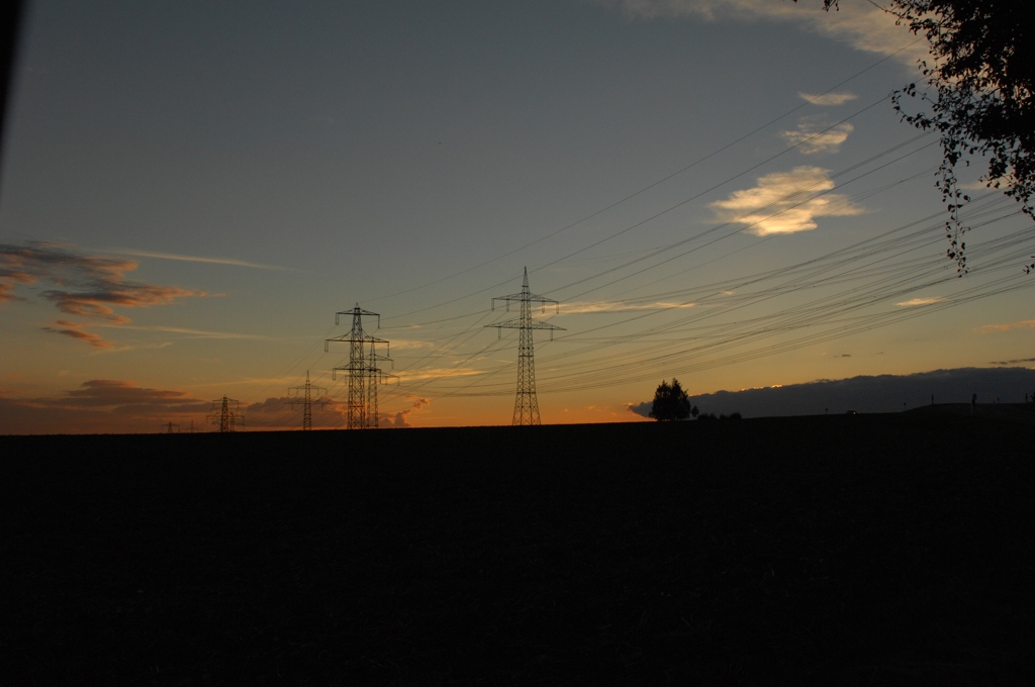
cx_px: 518
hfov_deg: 53.2
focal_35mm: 36
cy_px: 344
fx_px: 1034
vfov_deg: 36.8
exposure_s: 1/640
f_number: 8
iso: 400
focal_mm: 24
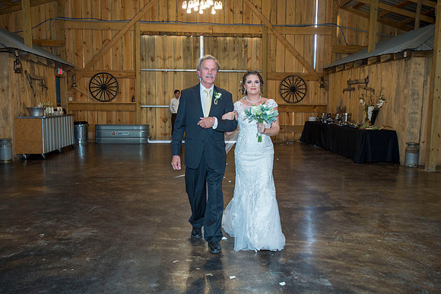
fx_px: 428
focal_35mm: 35
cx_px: 220
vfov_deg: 37.8
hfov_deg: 54.5
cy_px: 147
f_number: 5.6
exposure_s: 1/125
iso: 1600
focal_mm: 35
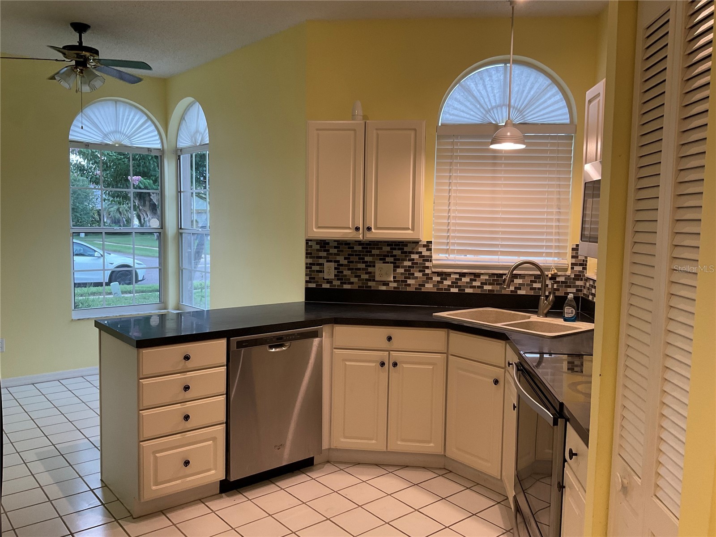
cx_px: 358
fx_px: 600
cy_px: 268
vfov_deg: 48.2
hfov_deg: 61.7
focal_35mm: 29
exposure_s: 1/60
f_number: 1.8
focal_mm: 3
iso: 64
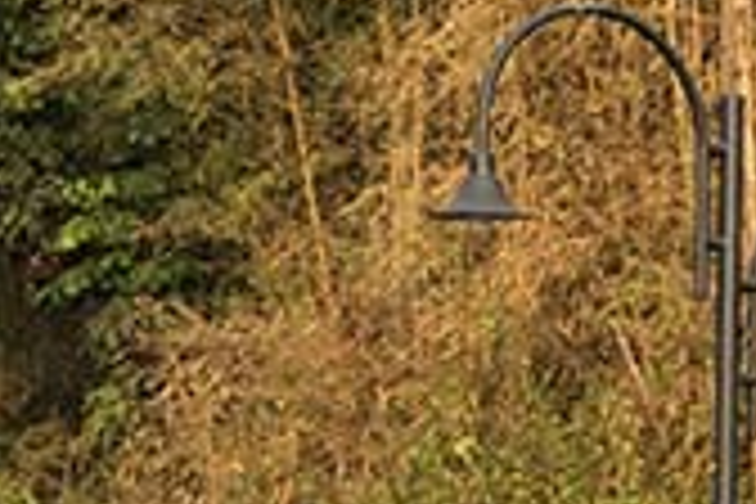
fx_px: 16757
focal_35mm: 798
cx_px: -1017
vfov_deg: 1.7
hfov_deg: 2.6
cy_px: 256
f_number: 5.6
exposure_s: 1/2000
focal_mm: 140
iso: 1600
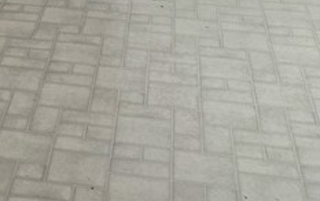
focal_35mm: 107
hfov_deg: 18.4
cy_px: -256
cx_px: -66
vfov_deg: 10.7
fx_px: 934
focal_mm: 5.4
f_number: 1.8
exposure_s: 1/120
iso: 400
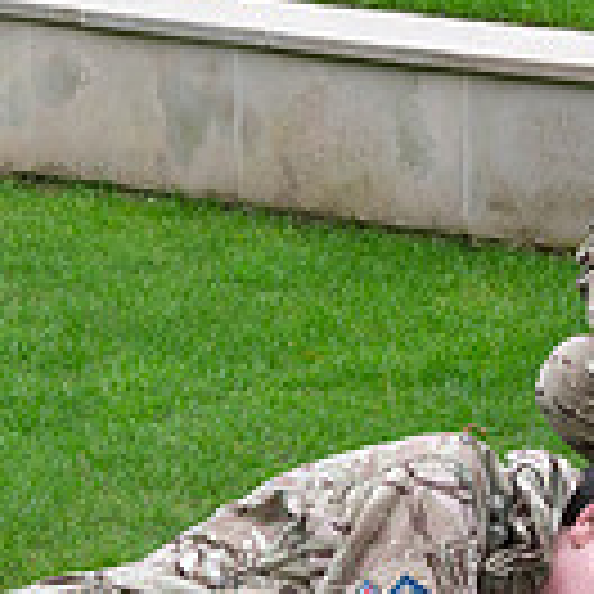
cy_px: 418
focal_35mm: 127
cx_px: 801
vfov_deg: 13.7
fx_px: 2466
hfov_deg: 13.2
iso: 320
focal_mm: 34
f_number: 8
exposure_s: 1/250
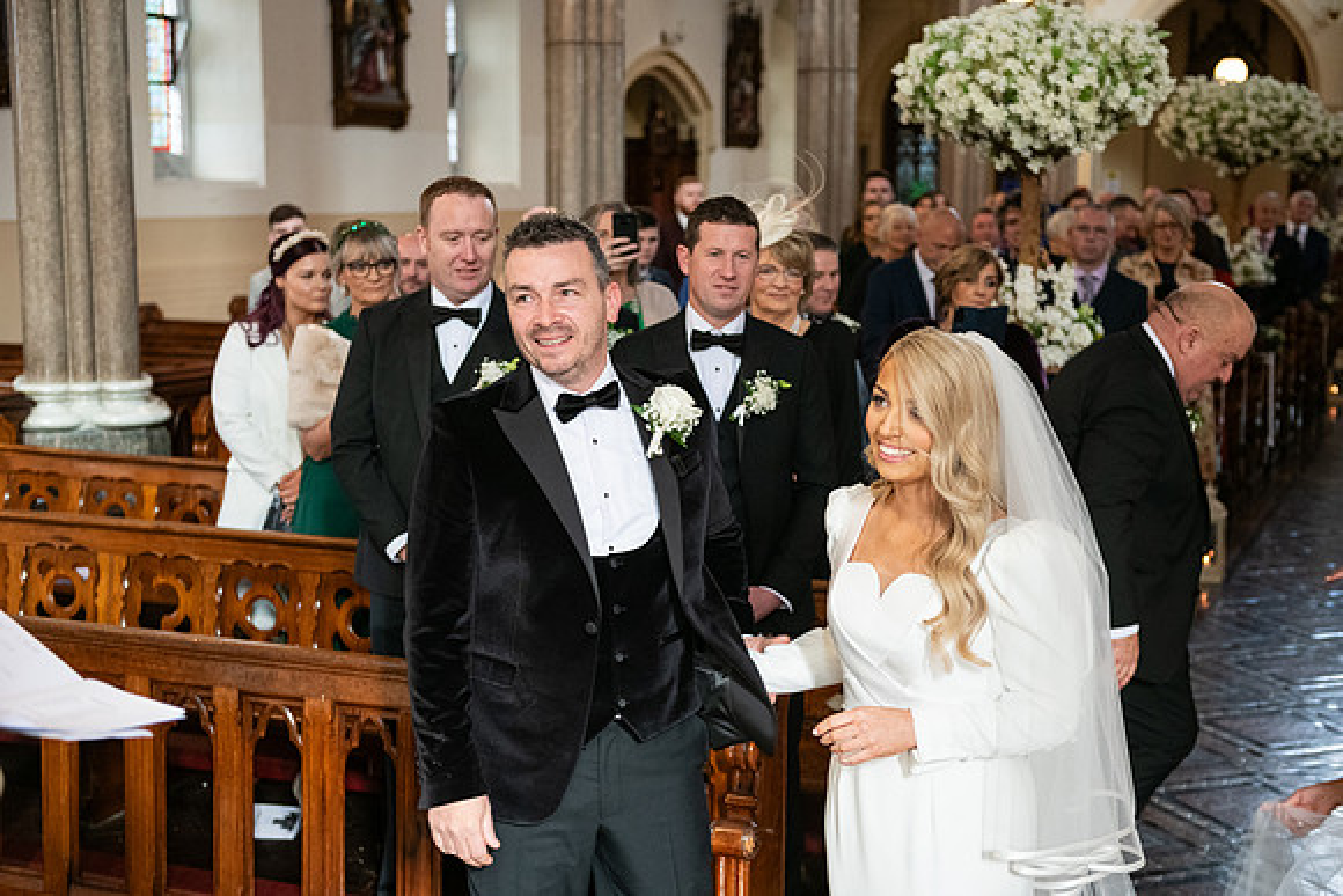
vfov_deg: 27.0
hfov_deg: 39.6
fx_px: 1866
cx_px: 672
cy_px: 448
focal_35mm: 50
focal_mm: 50
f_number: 3.5
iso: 1600
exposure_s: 1/160
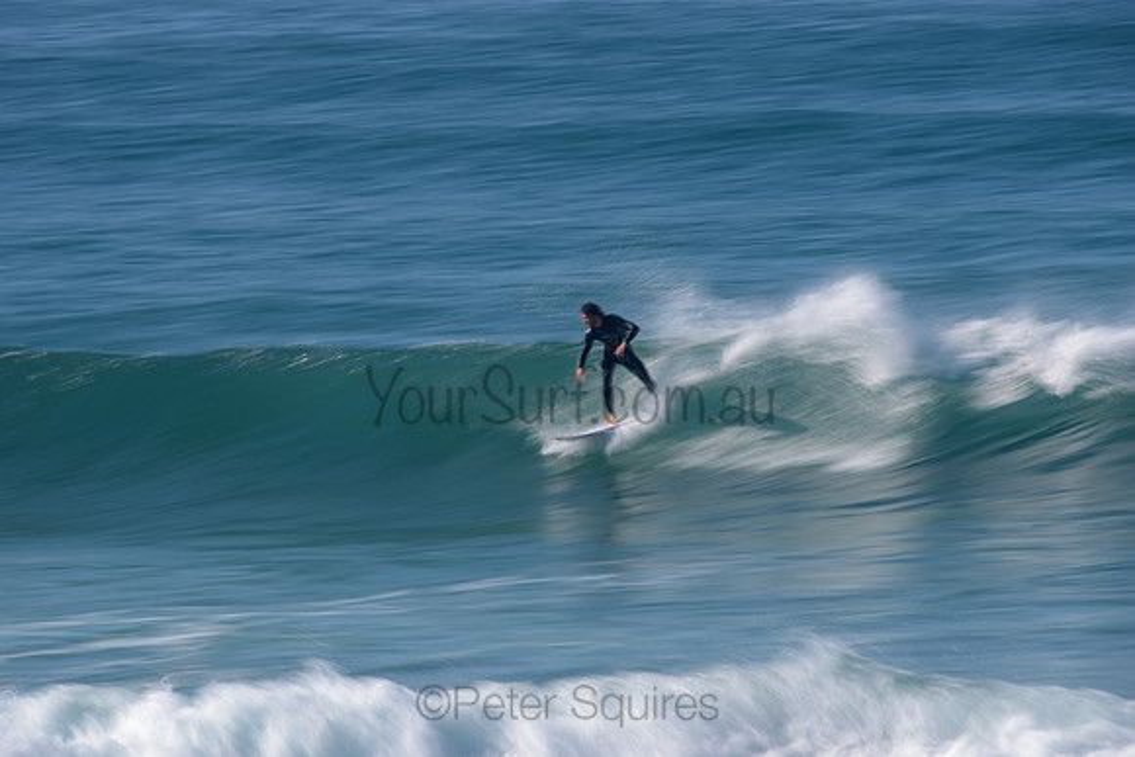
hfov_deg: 4.1
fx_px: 15767
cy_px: 378
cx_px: 568
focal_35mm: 500
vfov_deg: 2.8
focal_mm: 500
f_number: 14
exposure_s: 1/13
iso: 31
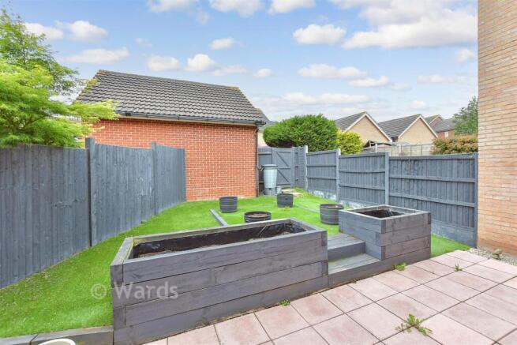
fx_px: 215
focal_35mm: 15
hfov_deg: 100.4
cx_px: 258
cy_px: 172
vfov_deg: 77.4
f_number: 8
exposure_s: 1/250
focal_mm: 10
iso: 500
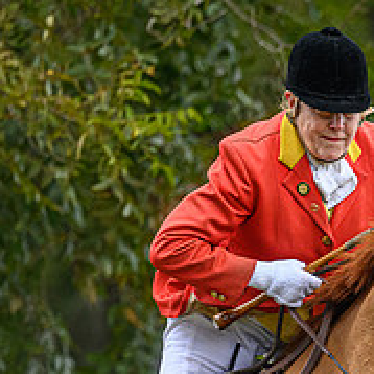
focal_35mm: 729
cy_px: 375
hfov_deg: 2.4
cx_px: 561
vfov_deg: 2.4
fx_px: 8911
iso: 800
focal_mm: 185
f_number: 3.5
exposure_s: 1/640
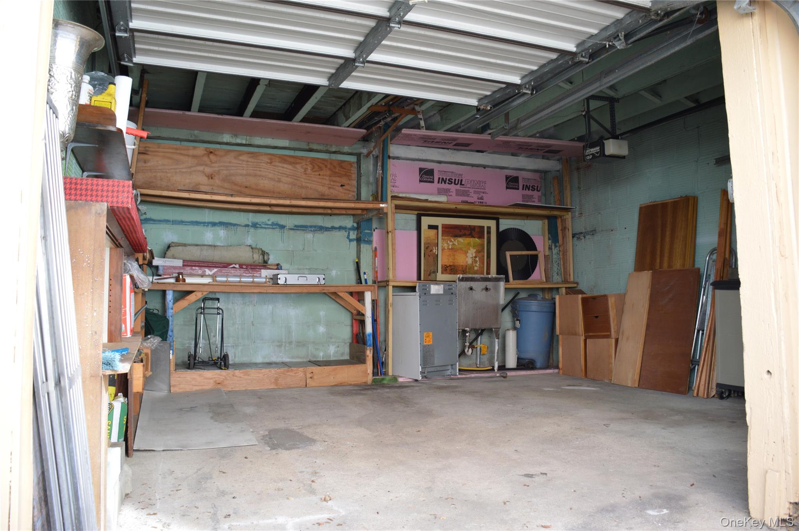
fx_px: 599
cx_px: 400
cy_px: 266
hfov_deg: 67.4
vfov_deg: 47.8
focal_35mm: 27
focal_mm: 18
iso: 400
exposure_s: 1/100
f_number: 5
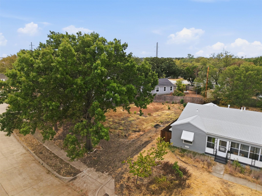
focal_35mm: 24
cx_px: 131
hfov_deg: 71.6
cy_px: 98
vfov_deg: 56.8
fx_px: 182
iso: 210
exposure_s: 1/180
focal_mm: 8.7
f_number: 1.8
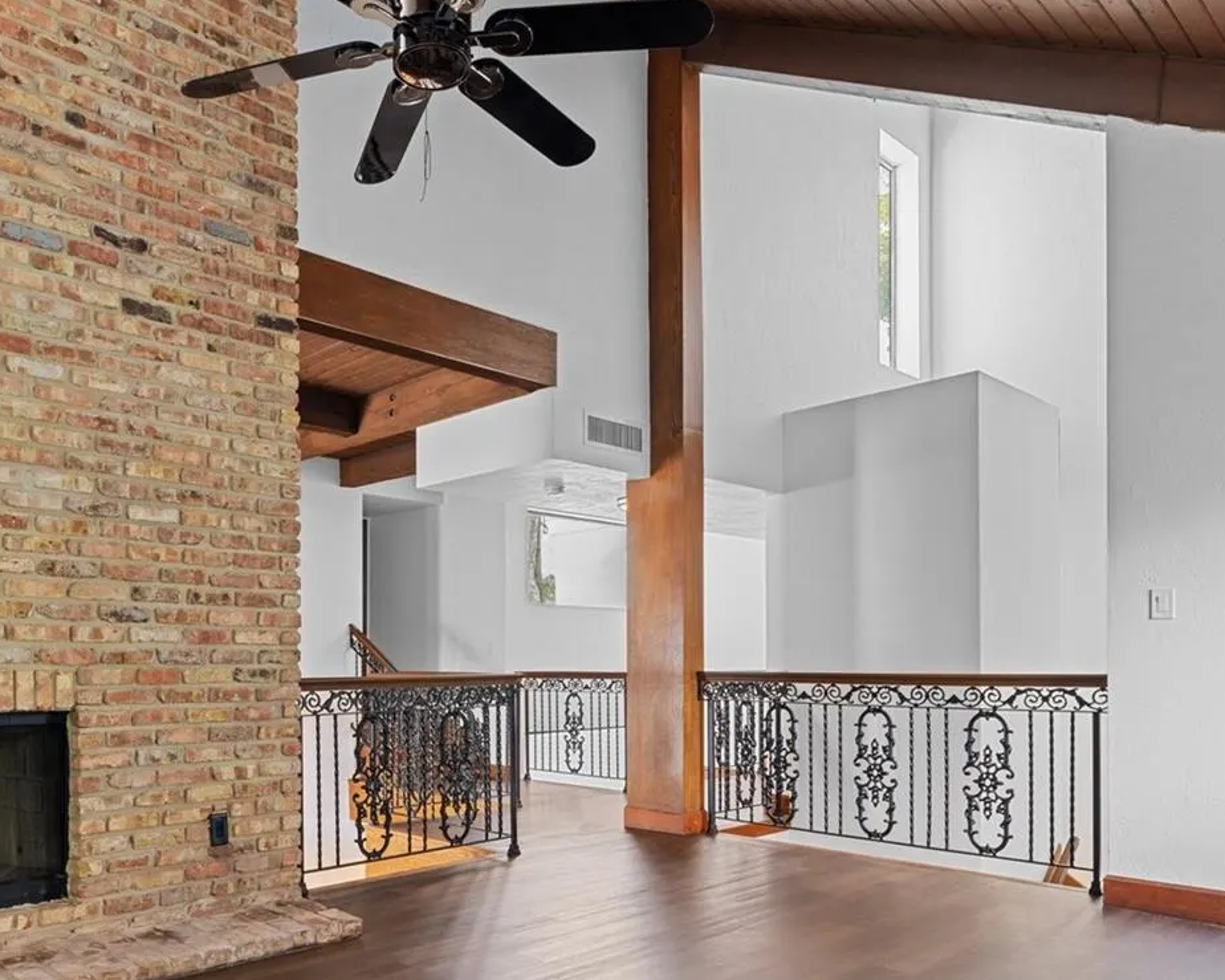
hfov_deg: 65.1
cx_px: 460
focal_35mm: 26
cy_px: 666
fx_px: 943
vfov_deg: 53.7
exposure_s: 1.3
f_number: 8
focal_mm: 16
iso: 320
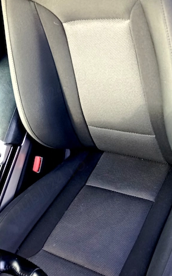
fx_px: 383
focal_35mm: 51
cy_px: 116
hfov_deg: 25.3
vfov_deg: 39.5
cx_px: 89
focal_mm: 4.27
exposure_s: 1/33.3
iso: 366
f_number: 1.8
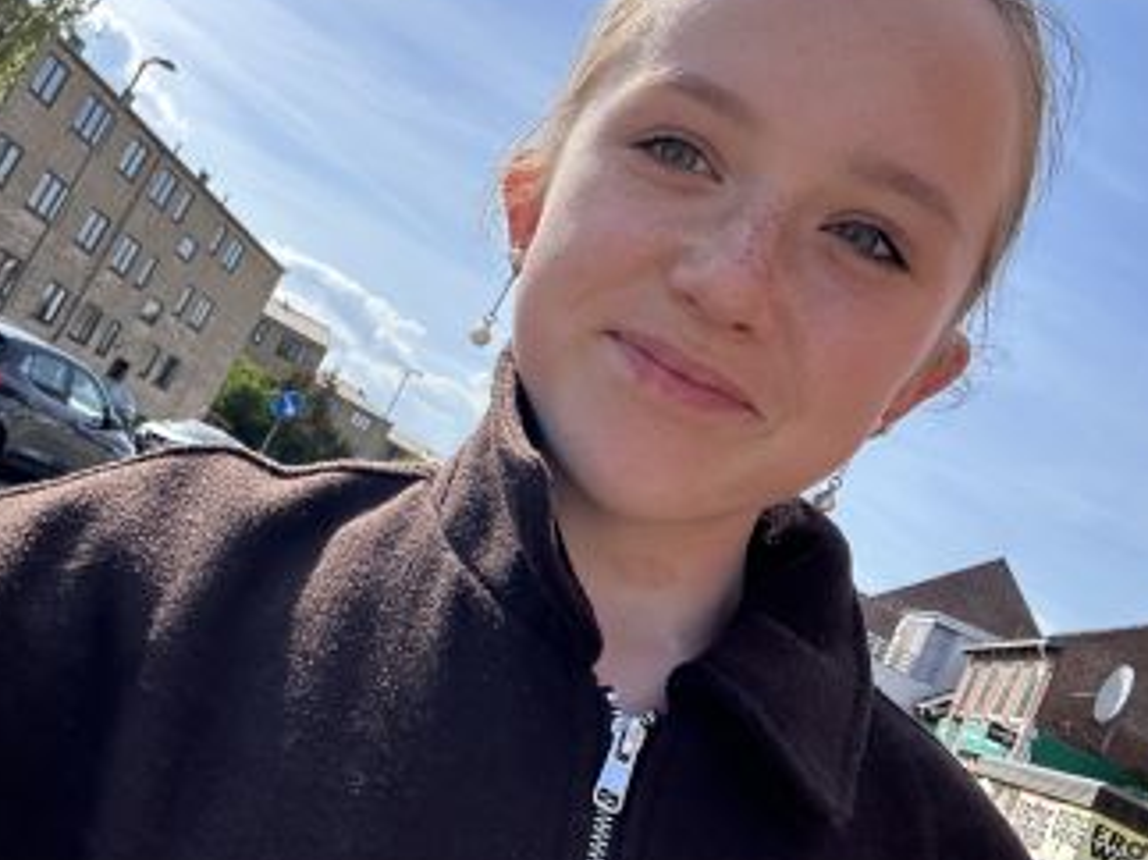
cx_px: 458
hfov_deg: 56.4
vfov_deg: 44.0
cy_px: 375
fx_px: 1061
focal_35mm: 32
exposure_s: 1/857
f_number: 1.9
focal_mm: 2.69
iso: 25
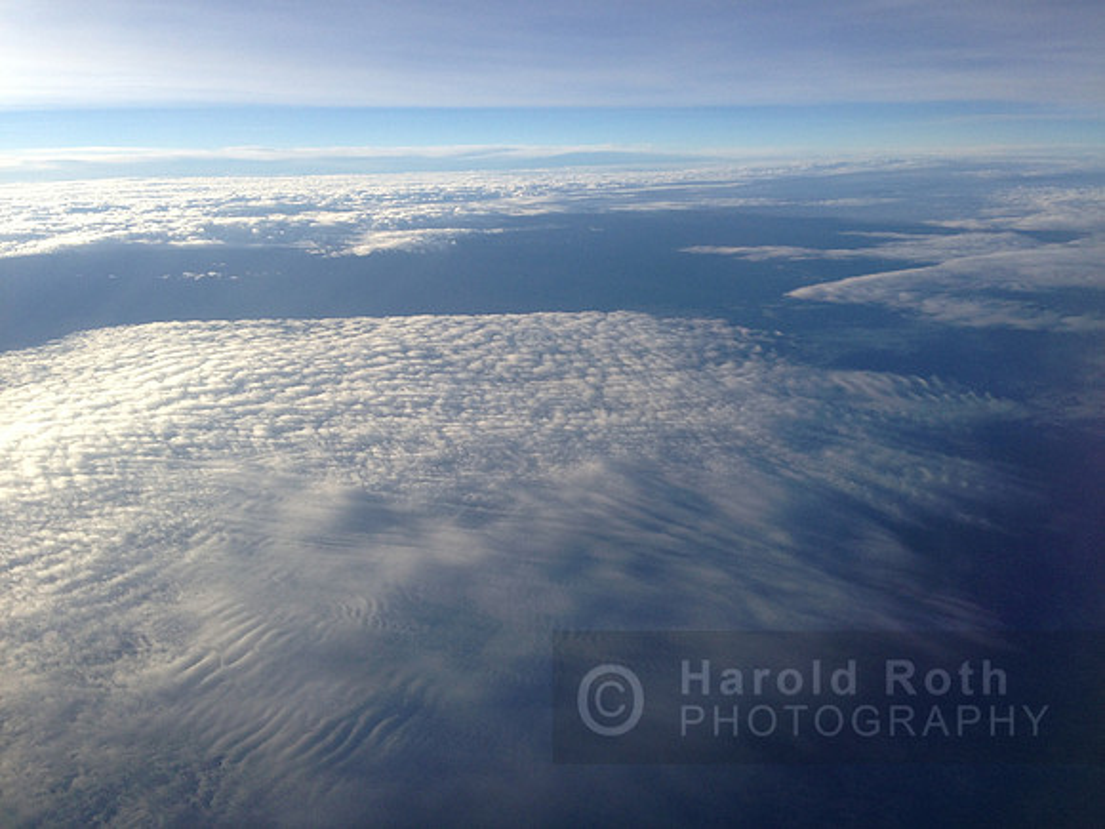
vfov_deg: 42.9
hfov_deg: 55.4
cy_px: 414
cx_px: 552
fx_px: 1053
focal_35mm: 33
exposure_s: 1/889
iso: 50
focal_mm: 4.13
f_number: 2.4
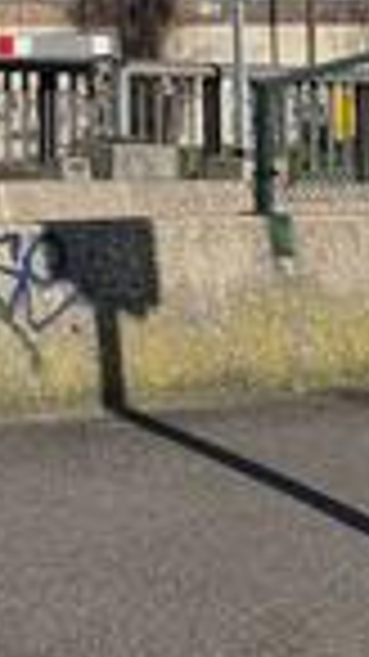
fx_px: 2386
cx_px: -176
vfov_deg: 15.1
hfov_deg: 8.6
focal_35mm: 137
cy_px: -135
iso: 25
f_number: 1.8
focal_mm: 5.4
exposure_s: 1/3024
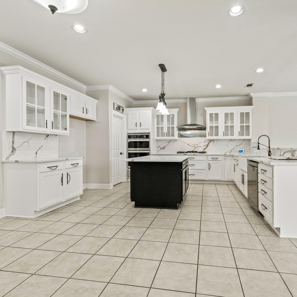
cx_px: 169
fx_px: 175
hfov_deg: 80.3
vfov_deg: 80.7
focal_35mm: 18
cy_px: 148
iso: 800
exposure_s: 1/10
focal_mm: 14
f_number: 13
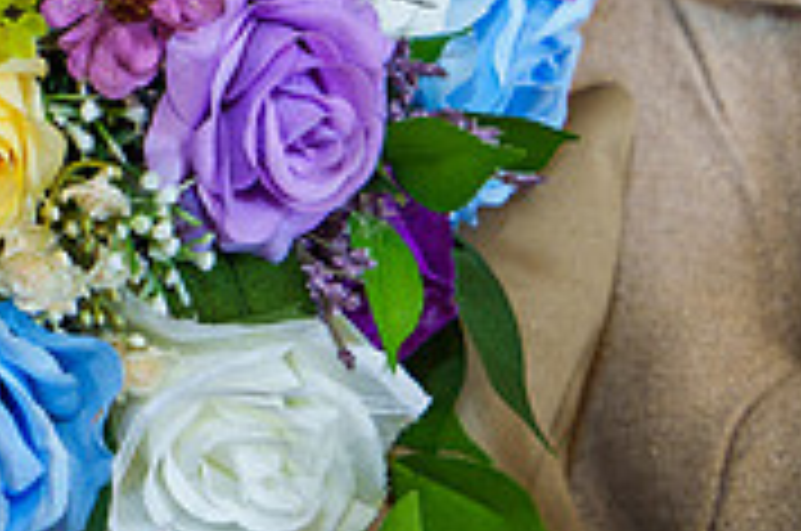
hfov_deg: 15.7
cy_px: -307
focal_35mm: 128
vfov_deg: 10.3
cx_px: -20
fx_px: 2843
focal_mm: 35
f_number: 4
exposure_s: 1/60
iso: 800
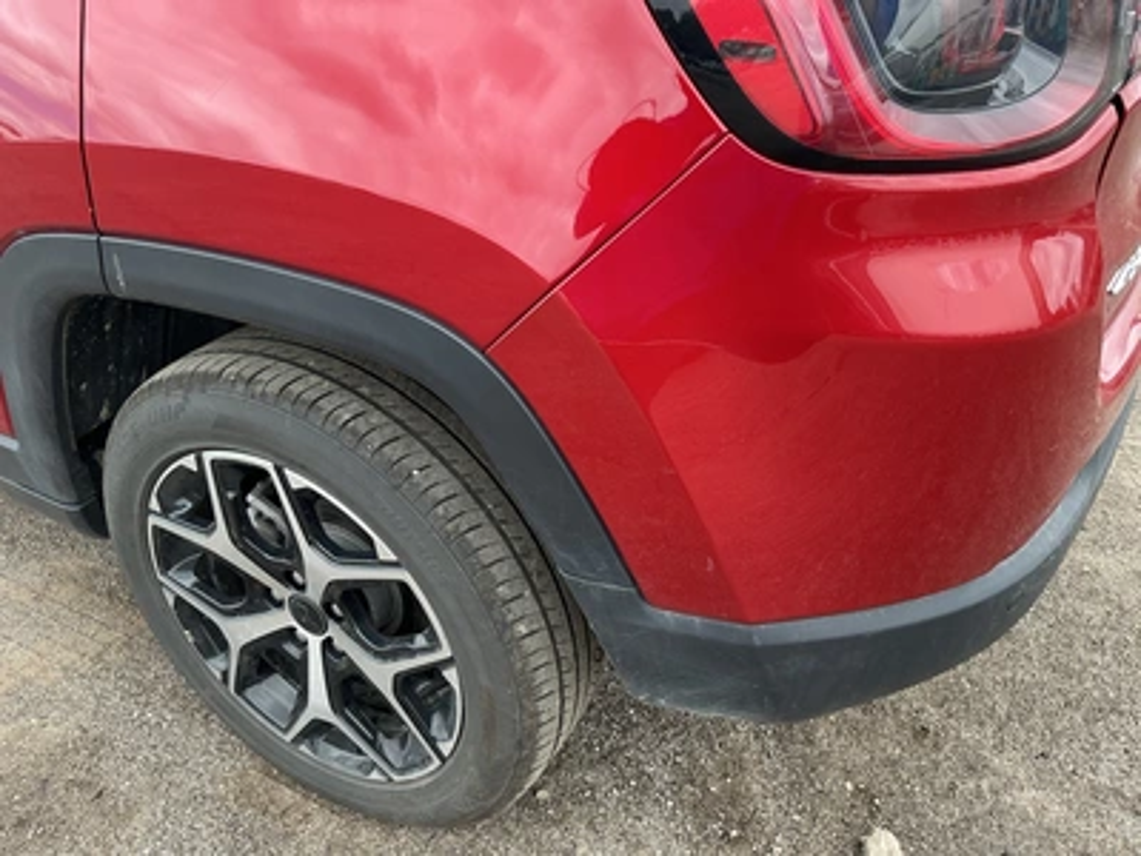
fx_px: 923
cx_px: 570
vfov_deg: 49.7
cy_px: 428
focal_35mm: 28
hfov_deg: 63.4
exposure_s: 1/147
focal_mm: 3
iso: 20
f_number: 1.8
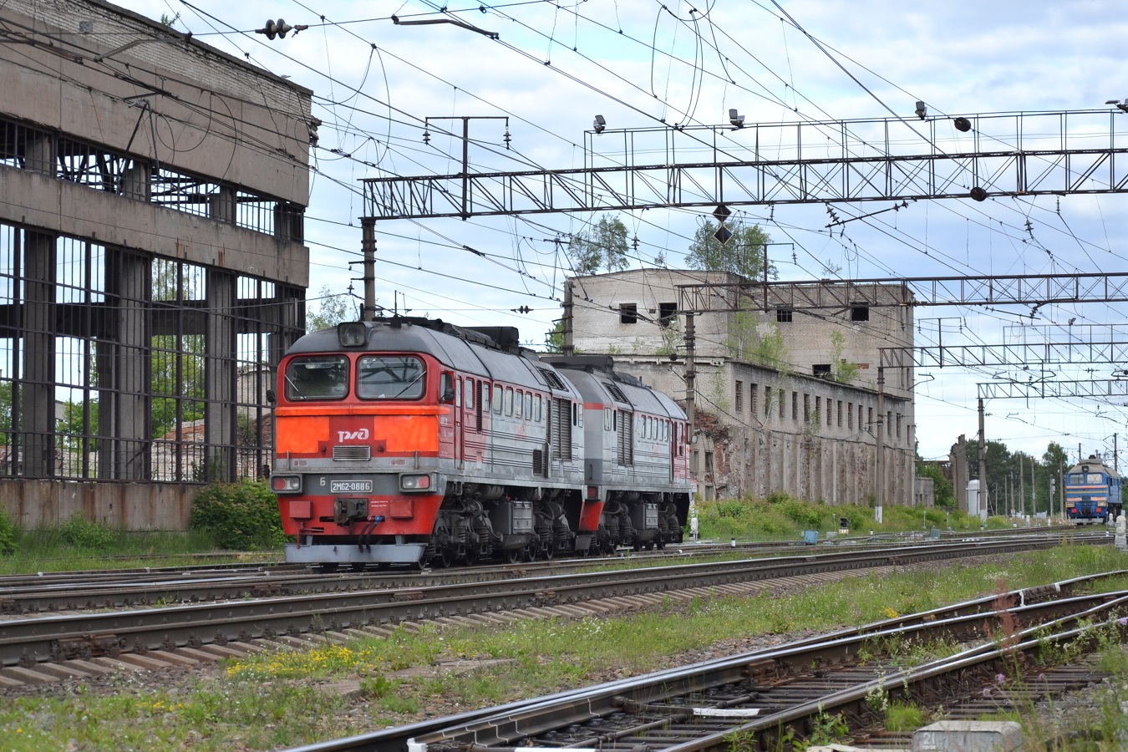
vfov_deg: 15.7
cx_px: 564
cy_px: 376
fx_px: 2726
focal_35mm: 87
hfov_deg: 23.4
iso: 400
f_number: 5
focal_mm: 58
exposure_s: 1/800
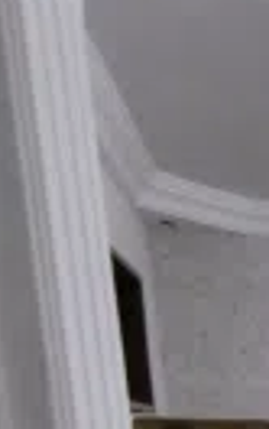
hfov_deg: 11.1
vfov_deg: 21.7
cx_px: 778
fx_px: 958
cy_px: 614
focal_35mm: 82
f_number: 2.2
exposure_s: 1/33.3
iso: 320
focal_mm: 1.65
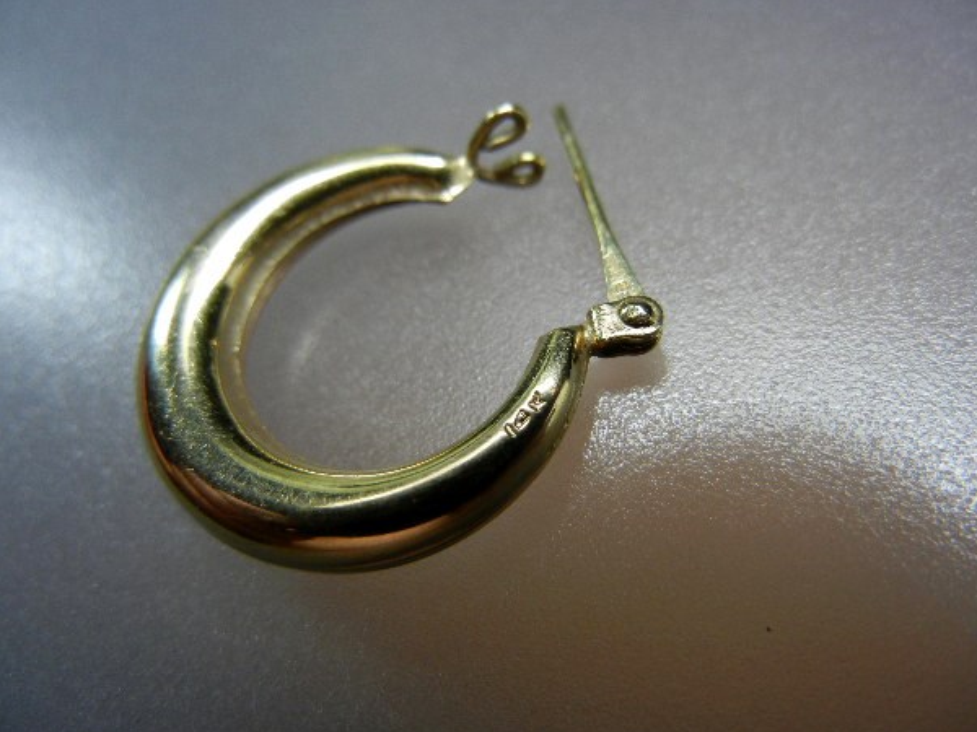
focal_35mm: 32
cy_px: 361
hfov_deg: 56.8
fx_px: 903
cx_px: 519
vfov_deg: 44.2
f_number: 3.5
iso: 160
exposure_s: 1/91
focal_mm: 5.4
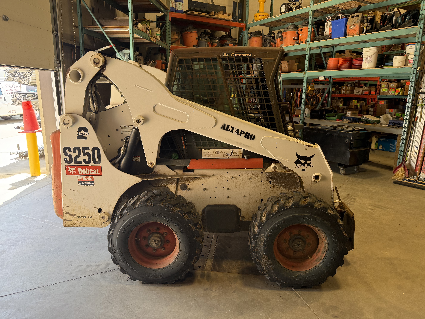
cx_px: 212
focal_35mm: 24
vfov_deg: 56.8
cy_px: 160
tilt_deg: -9.0
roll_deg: -2.0
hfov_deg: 71.6
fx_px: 295
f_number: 1.78
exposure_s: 1/121
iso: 125
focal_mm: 6.76
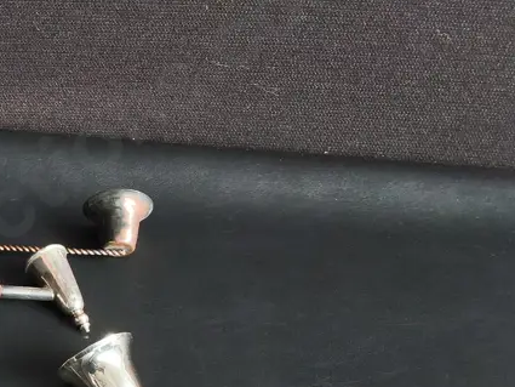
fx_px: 967
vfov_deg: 22.4
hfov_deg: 26.5
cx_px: -103
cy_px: 297
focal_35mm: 65
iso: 100
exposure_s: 1/120
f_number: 2
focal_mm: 2.87
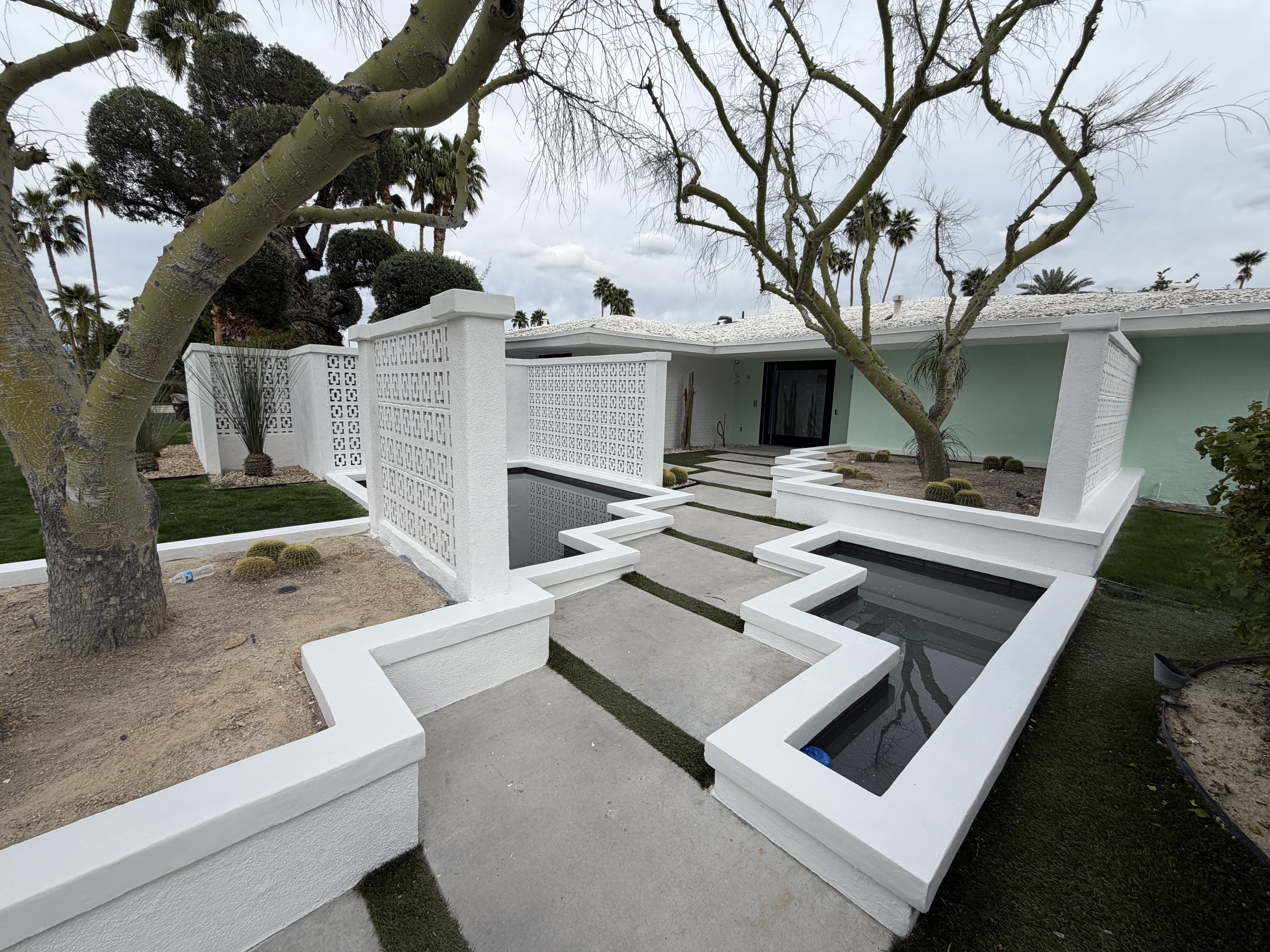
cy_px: 476
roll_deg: -1.5
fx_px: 514
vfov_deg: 85.7
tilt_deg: -8.8
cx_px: 635
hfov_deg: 102.1
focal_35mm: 14
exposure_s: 1/502
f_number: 2.2
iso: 50
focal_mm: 2.22
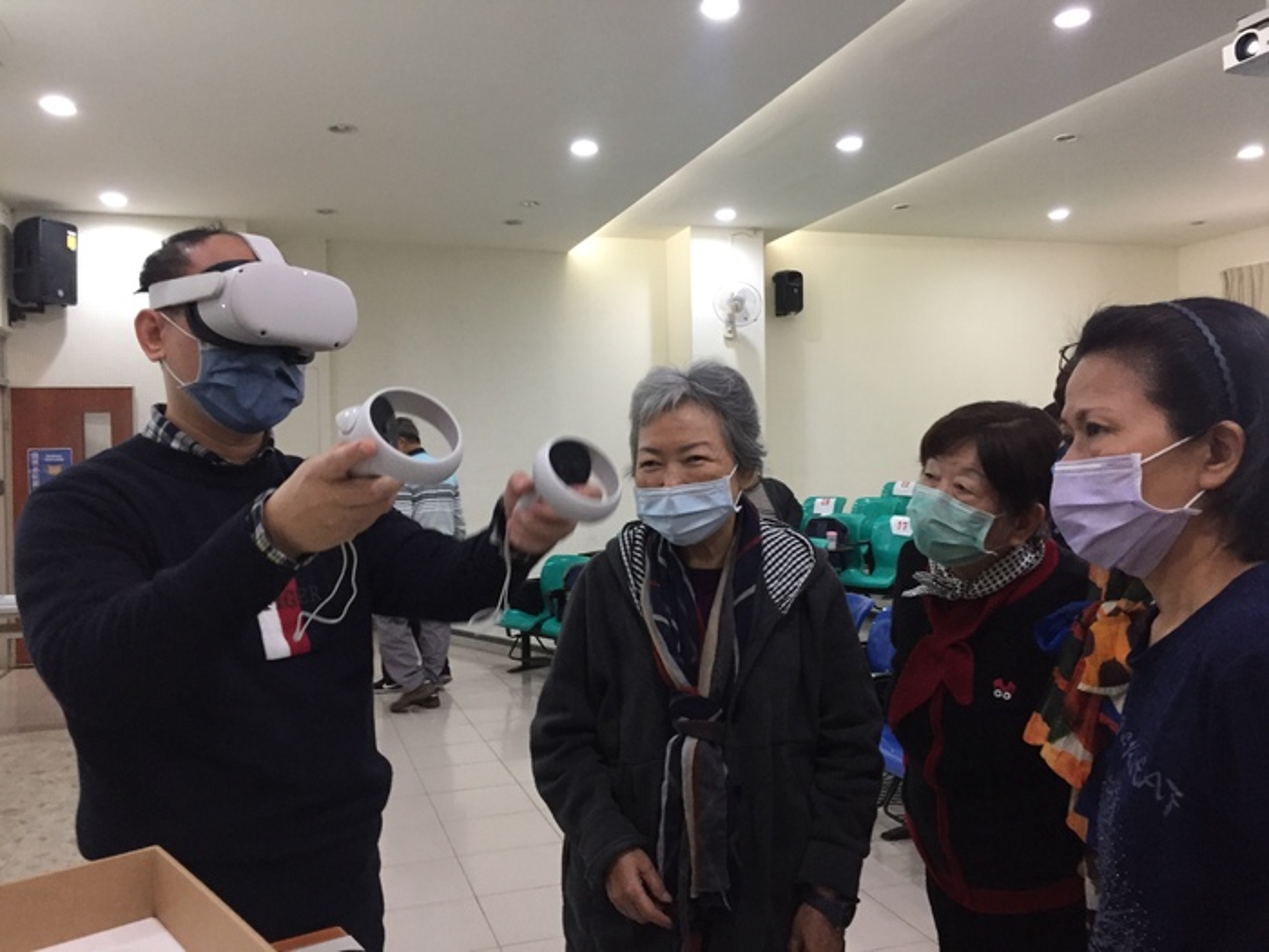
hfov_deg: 61.7
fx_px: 1063
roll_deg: -0.5
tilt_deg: -2.5
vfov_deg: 48.2
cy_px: 476
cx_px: 634
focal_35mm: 29
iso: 160
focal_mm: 4.15
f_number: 2.2
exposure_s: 1/30
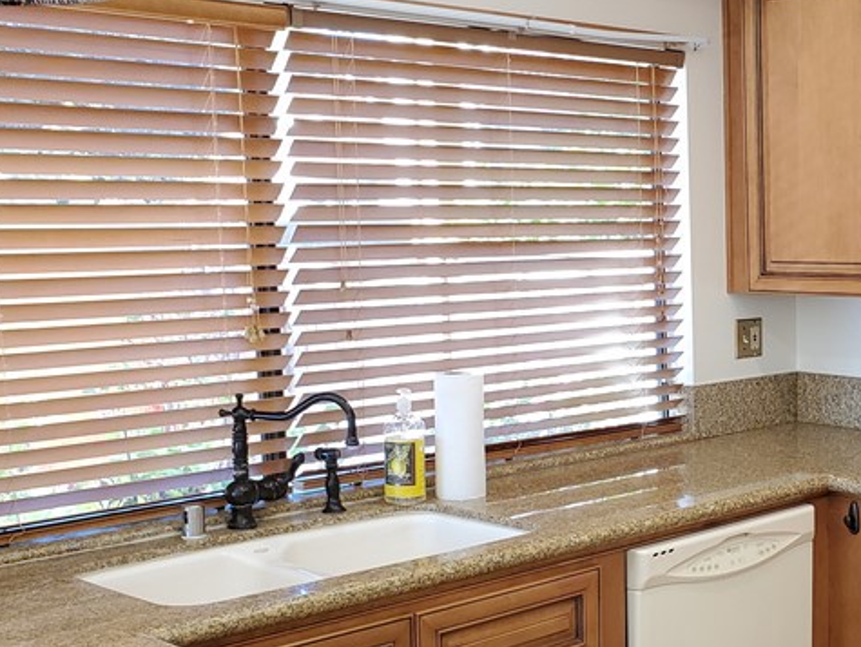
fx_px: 1394
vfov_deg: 26.1
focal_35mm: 56
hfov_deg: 31.7
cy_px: 393
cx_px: 859
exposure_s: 1/60
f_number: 2.4
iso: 200
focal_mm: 4.3
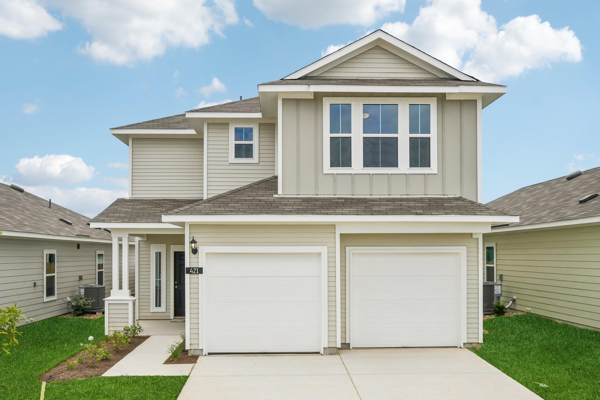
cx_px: 300
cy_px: 200
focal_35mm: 33
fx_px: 550
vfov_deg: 40.0
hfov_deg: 57.2
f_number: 8
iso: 400
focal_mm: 22
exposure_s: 1/2000
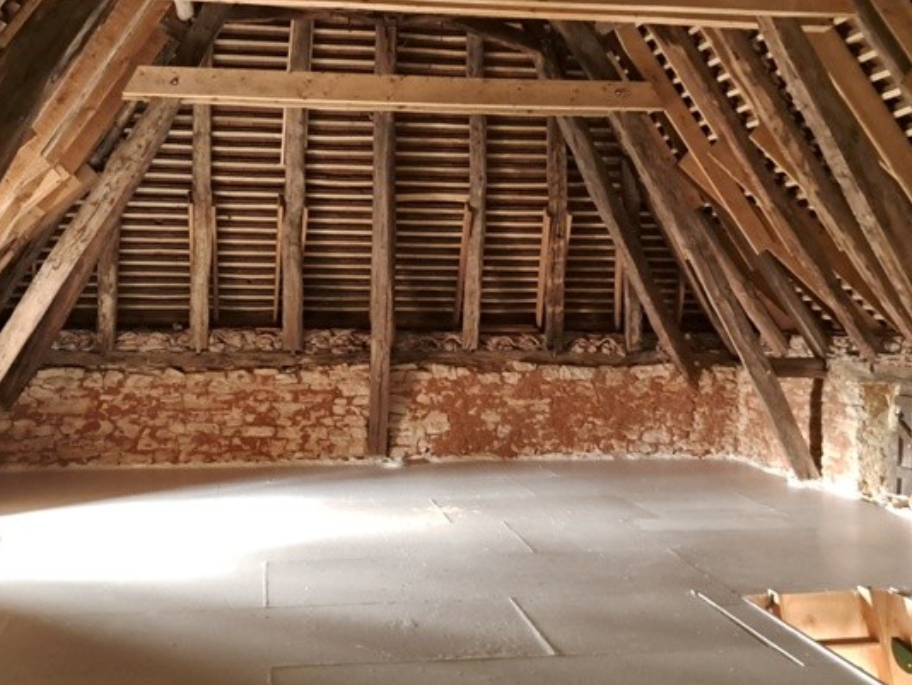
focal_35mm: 46
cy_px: 348
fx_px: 1212
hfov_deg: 41.2
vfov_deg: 31.5
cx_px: 468
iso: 800
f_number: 1.8
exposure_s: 1/20
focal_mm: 5.23
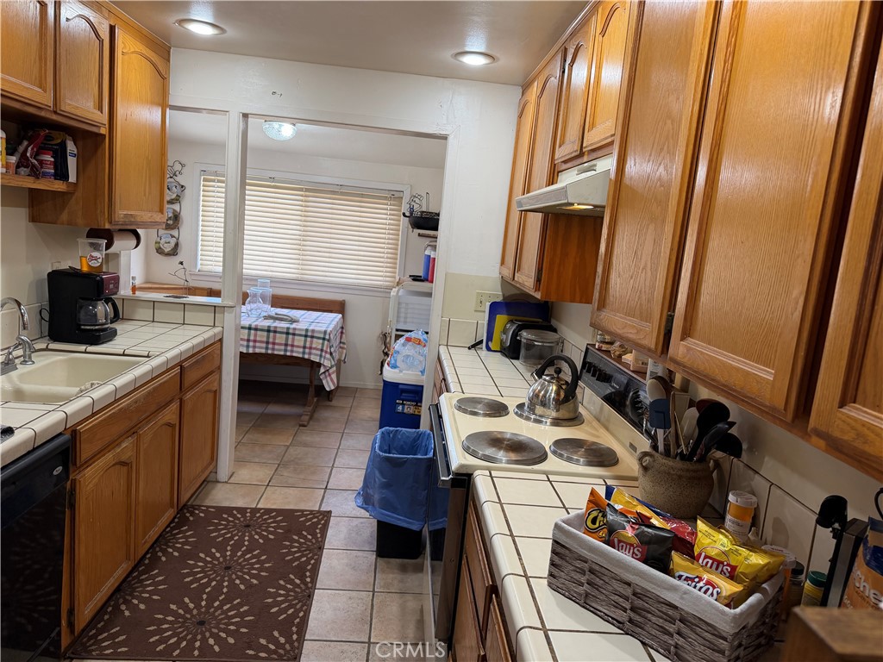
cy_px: 331
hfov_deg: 71.6
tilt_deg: -9.1
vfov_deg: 56.8
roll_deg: -5.4
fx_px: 612
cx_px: 442
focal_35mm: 24
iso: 160
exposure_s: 1/120
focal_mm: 6.76
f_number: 1.78
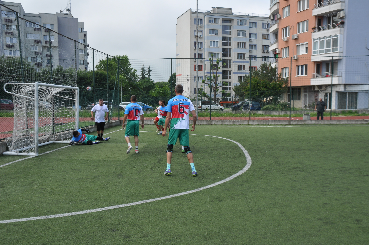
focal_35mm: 36
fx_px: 369
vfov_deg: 36.8
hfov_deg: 53.2
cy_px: 122
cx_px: 184
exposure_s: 1/250
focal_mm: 24
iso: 200
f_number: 8
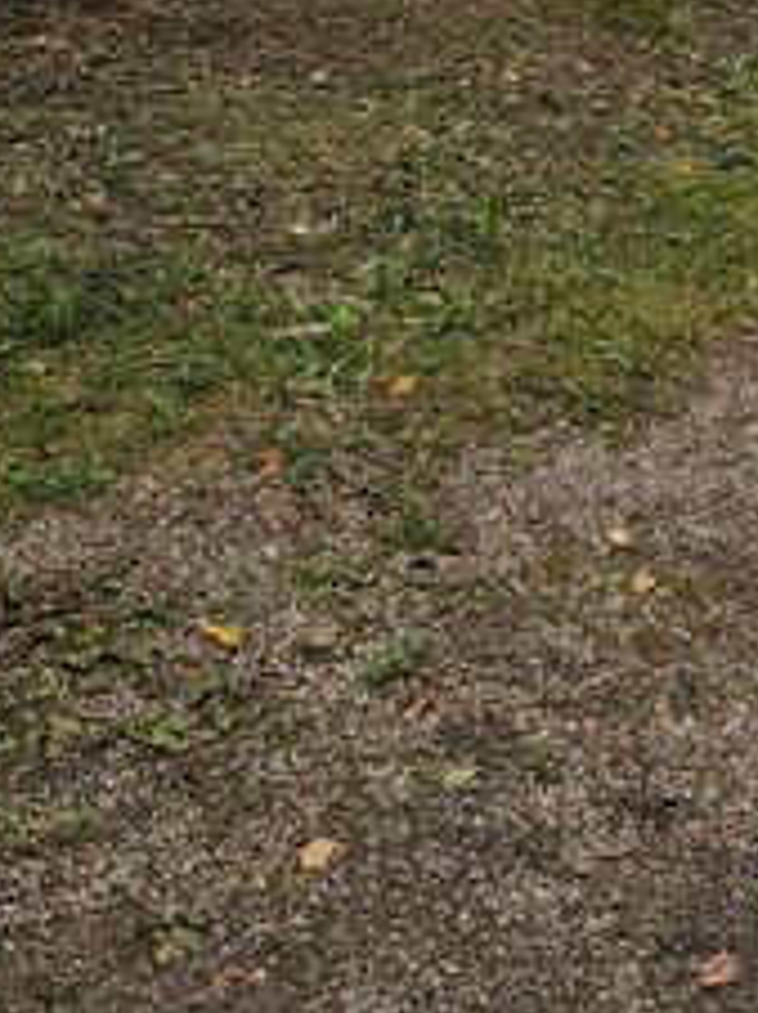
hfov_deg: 21.5
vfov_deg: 23.5
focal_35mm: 68
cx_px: 484
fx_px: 1989
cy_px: -459
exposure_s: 1/174
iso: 10
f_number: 1.7
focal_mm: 6.3
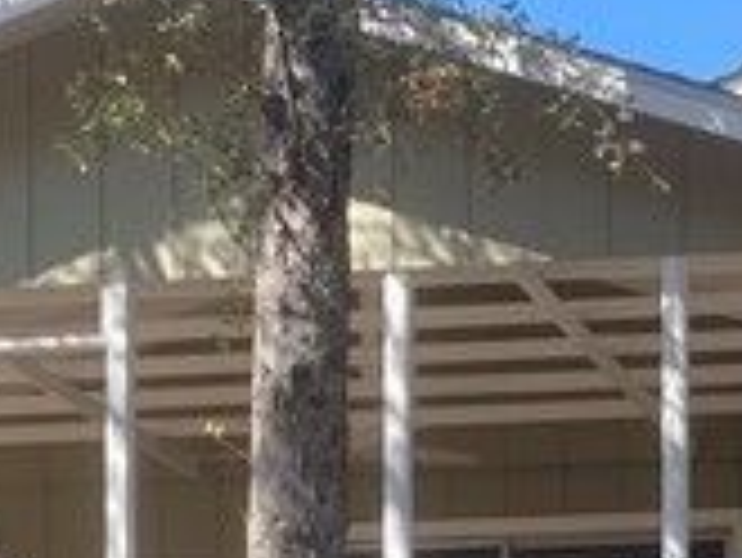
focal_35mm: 161
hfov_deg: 12.0
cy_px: 940
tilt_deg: +5.7
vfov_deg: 8.9
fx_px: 3454
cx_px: 899
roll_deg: +1.0
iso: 32
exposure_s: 1/1063
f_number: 1.8
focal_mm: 4.25
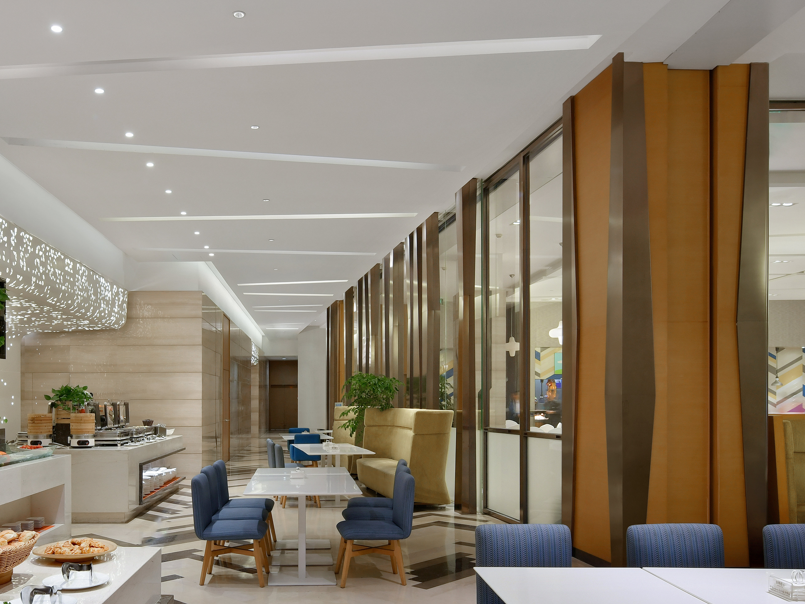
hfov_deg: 57.7
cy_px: 388
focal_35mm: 31
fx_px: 721
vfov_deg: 45.0
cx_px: 306
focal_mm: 15
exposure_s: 1/2.5
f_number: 10
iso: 200
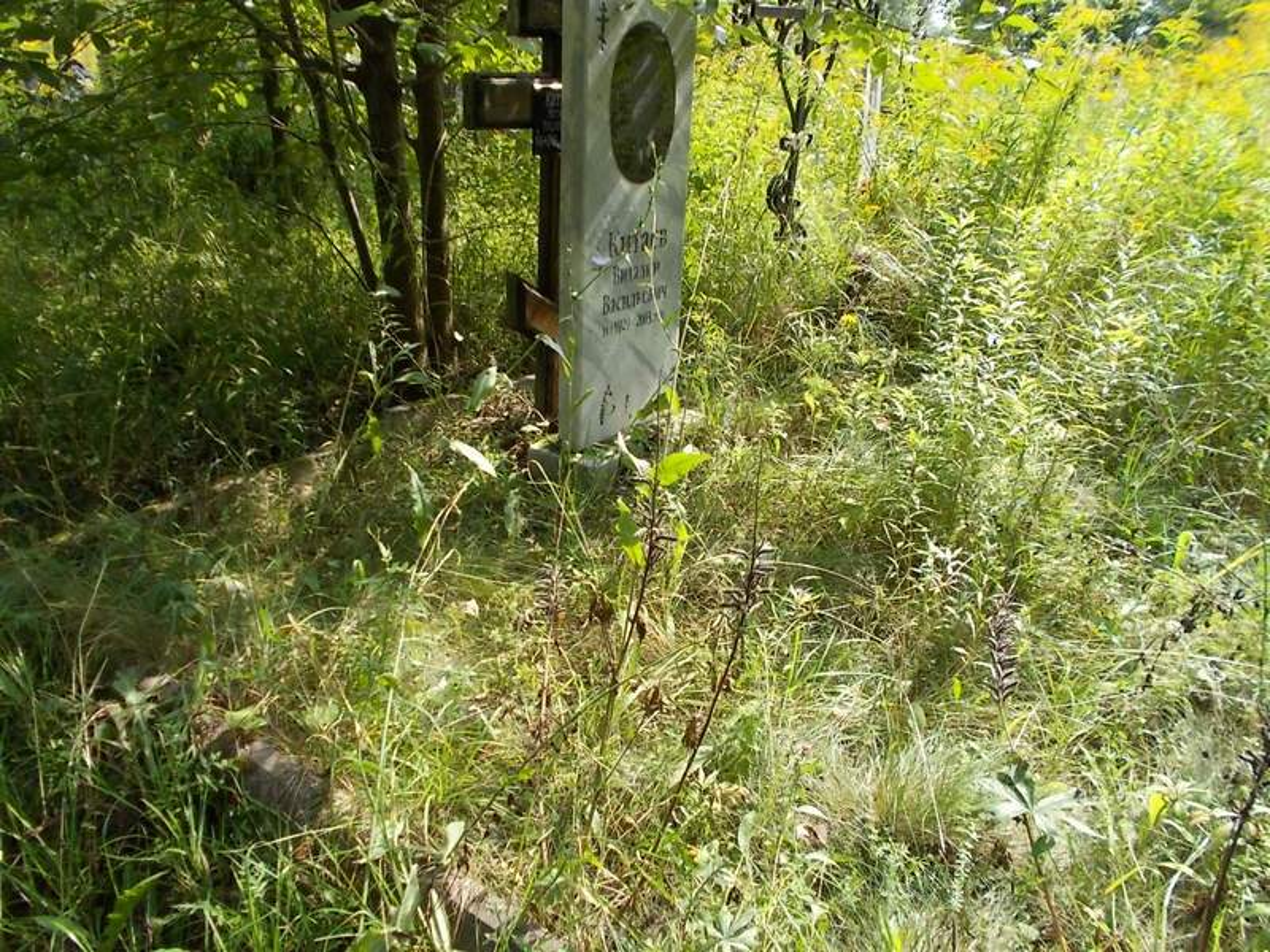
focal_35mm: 26
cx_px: 635
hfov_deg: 67.3
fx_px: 954
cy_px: 476
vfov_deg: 53.1
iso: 80
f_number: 3.2
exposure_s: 1/250
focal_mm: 4.6
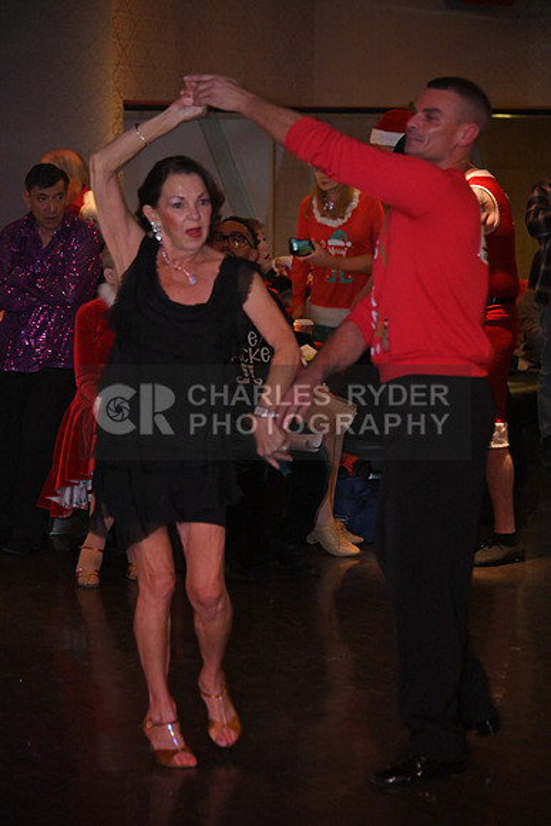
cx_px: 276
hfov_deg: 14.0
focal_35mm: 98
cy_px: 413
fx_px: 2248
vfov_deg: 20.8
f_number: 4
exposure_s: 1/100
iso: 4000
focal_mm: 98
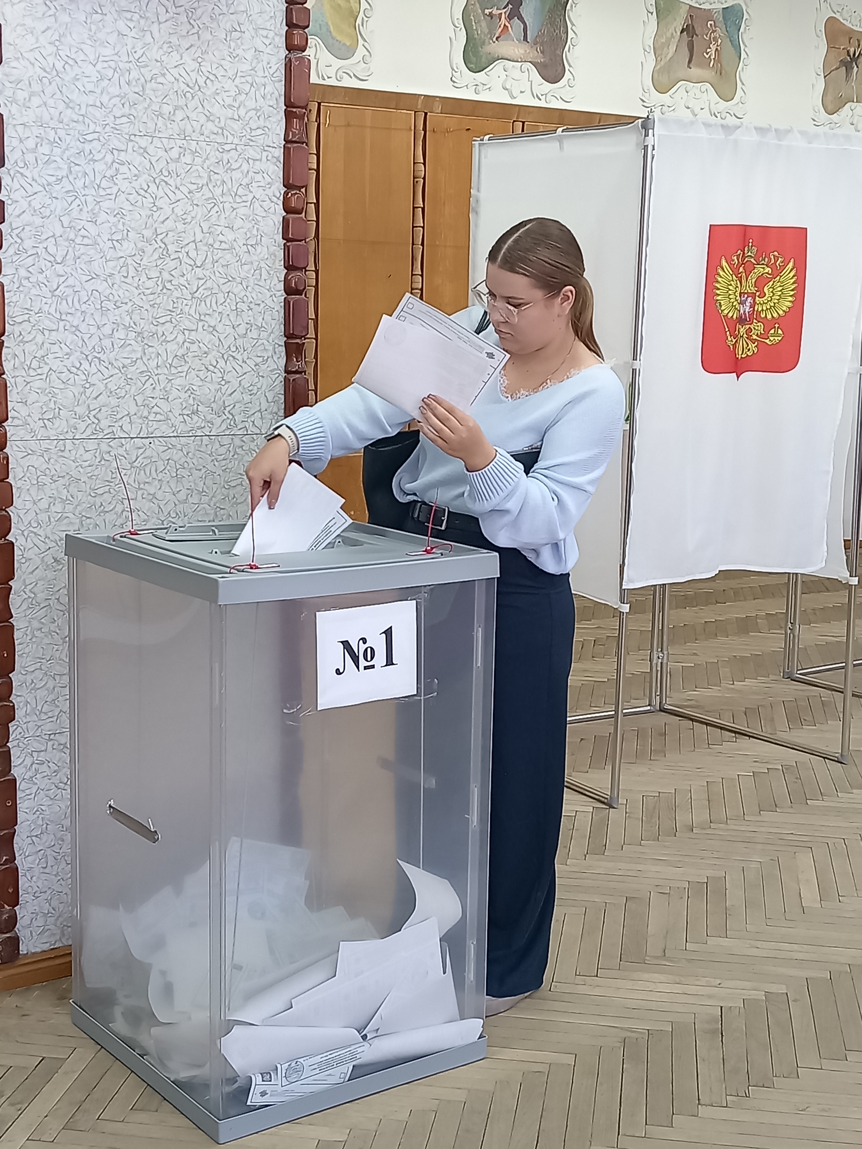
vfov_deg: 38.2
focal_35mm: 50
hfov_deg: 29.1
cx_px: 431
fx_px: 1660
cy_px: 574
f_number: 1.8
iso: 280
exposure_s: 1/25
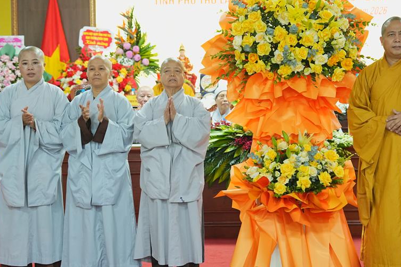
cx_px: 247
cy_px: 96
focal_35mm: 75
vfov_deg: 18.1
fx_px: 835
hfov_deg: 26.9
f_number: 3.2
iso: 4000
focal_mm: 47
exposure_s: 1/125
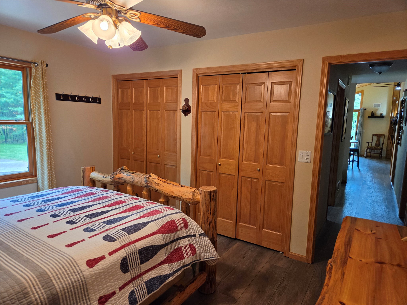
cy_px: 152
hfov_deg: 73.9
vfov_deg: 58.9
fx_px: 270
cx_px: 204
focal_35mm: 23
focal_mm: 5.4
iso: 250
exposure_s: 1/120
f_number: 1.8
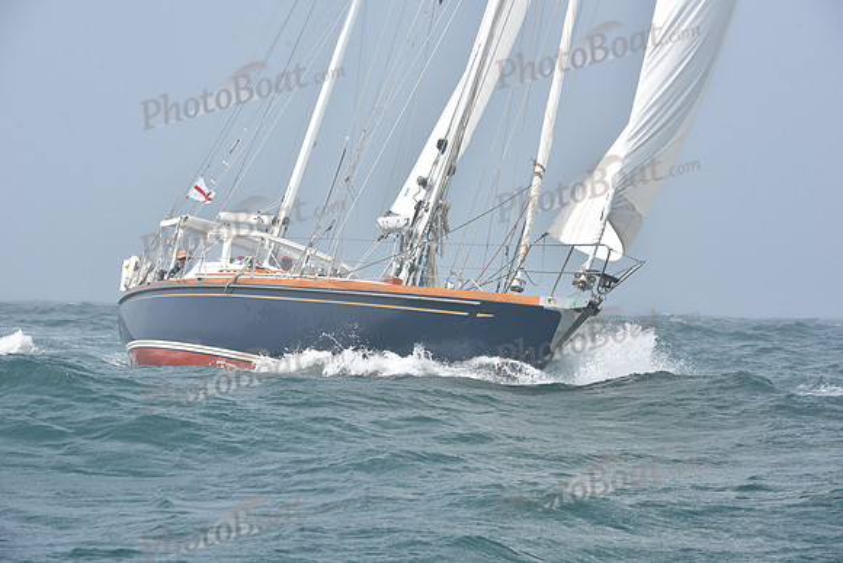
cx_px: 422
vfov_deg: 9.8
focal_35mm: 140
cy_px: 282
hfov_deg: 14.7
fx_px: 3279
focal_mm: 140
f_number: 10
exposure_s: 1/800
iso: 320
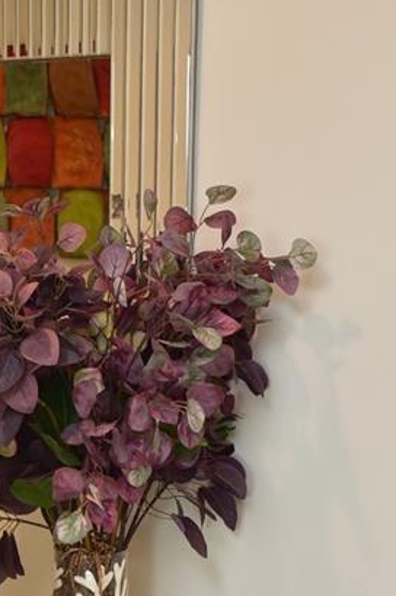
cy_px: 436
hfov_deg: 14.6
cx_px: -68
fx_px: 1504
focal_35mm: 91
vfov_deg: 22.2
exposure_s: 1/125
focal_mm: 31
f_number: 4
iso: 800
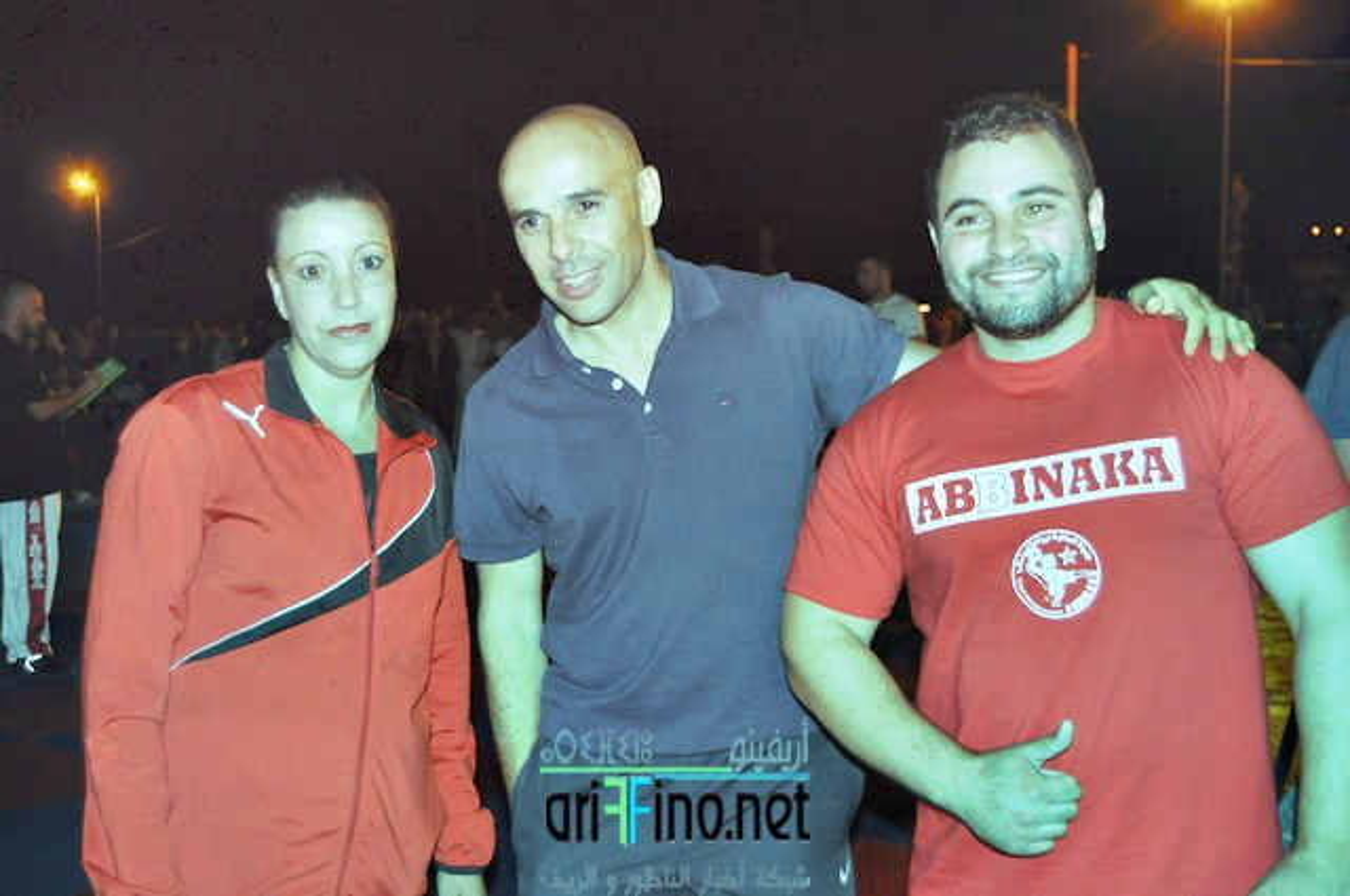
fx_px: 1910
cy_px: 448
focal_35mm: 51
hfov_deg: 38.9
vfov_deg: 26.4
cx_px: 675
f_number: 4.5
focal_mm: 34
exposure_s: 1/60
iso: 800
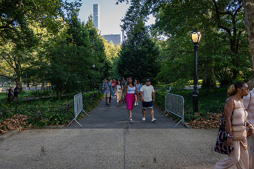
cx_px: 127
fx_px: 210
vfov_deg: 44.0
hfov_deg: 62.4
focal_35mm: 30
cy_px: 84
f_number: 2.8
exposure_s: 1/1000
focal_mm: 29
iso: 500
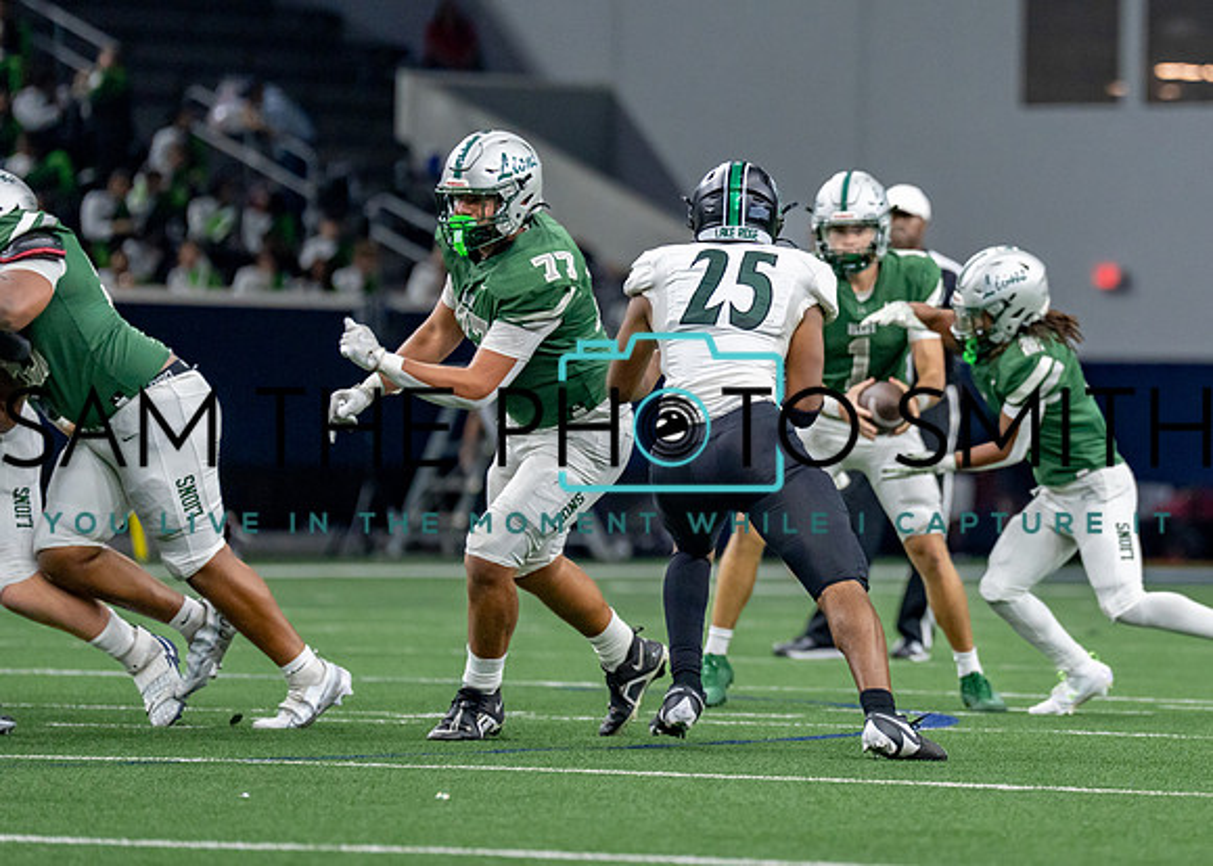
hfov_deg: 6.2
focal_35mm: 328
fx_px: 11281
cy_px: 390
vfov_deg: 4.4
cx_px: 911
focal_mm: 200
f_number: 2.8
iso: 1600
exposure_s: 1/1000
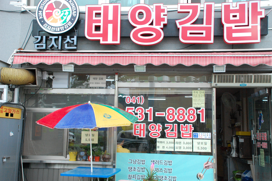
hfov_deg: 42.4
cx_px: 136
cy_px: 90
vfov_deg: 28.9
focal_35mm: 46
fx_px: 351
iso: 1600
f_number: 13
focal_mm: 31
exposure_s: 1/500
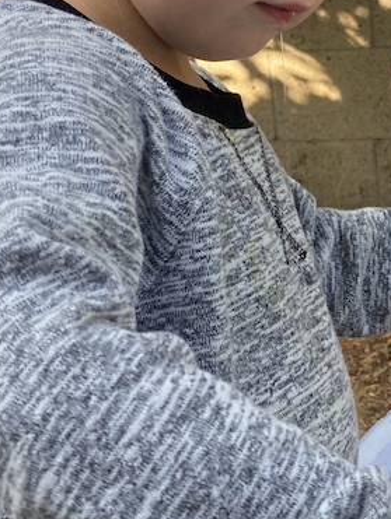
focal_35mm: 84
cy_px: 340
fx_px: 1263
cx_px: 434
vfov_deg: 23.2
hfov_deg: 17.0
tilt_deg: -19.1
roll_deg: +4.1
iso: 32
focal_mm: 4.25
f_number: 1.8
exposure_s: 1/206
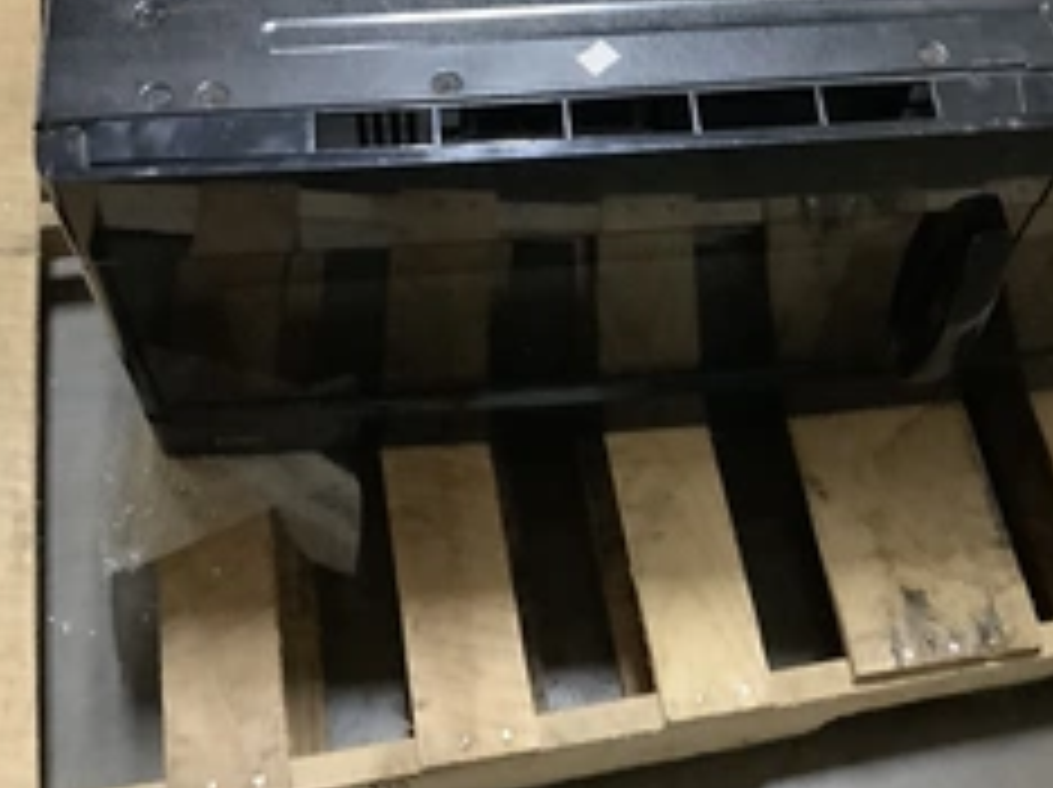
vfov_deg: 26.9
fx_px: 1611
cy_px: 149
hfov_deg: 36.1
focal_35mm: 53
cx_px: 603
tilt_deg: -55.3
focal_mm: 3.3
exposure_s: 1/24
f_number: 2.4
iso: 640
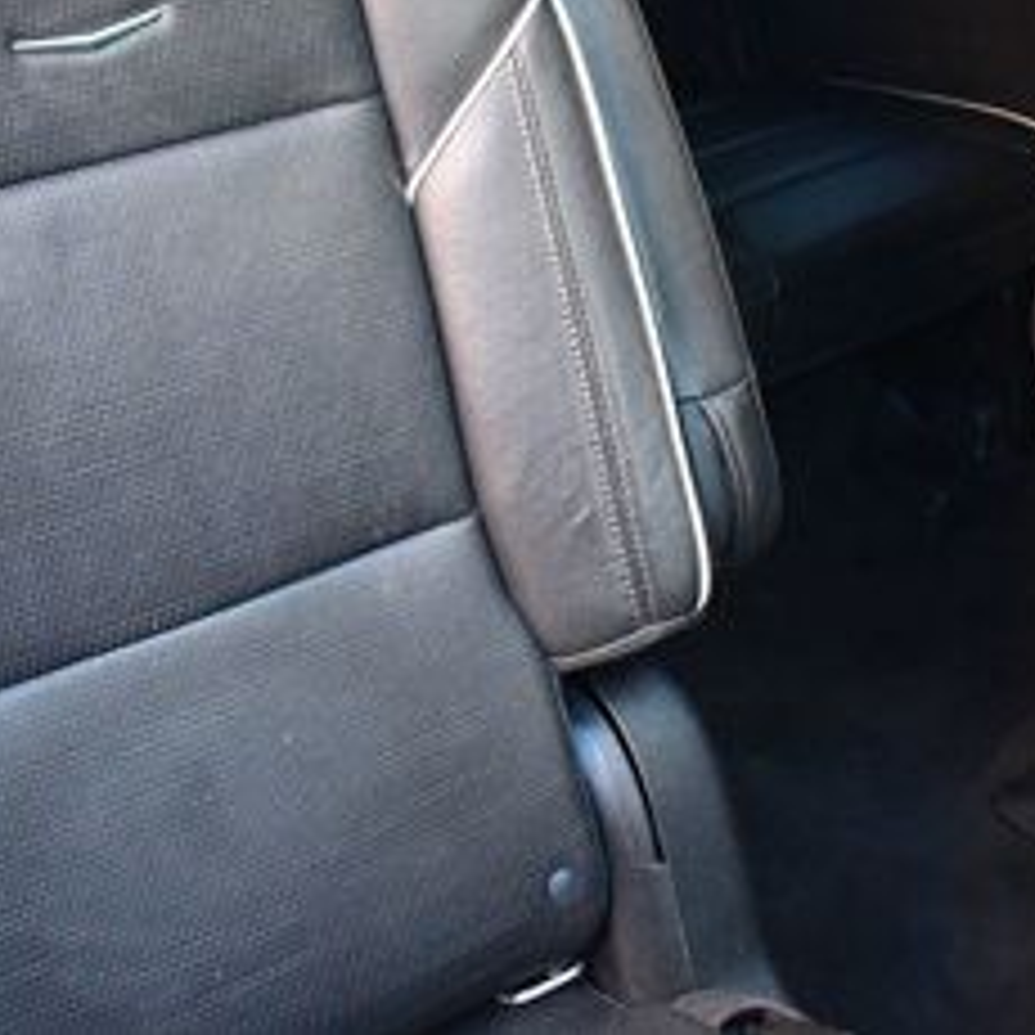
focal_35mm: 64
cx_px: 558
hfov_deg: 26.9
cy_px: 79
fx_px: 2165
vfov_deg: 25.9
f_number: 3.5
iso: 3200
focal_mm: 18
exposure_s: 1/100
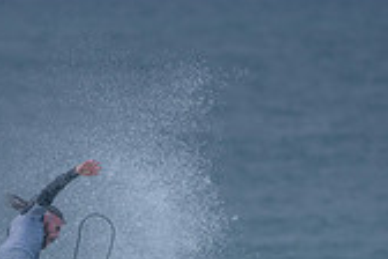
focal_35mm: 1754
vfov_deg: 0.8
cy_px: 348
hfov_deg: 1.2
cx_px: 65
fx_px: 18903
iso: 180
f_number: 5.6
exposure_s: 1/800
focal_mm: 500
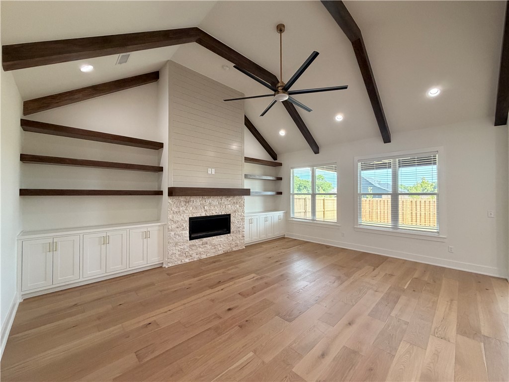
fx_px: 206
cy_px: 191
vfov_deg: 85.7
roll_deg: +0.1
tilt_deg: +1.3
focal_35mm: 14
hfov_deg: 102.1
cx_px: 254
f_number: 2.2
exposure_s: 1/120
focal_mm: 2.22
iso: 320
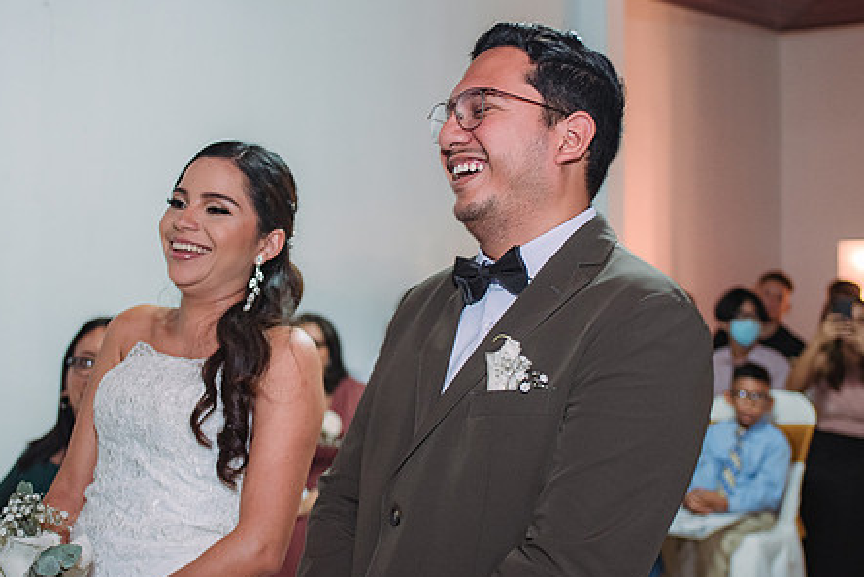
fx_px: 1368
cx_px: 342
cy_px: 187
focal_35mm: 57
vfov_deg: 23.7
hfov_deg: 34.9
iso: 1000
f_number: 2.8
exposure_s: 1/125
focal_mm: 35
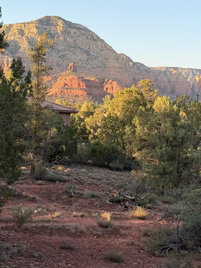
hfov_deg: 18.2
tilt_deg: +3.1
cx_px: 167
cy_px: 113
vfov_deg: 24.4
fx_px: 619
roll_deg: -3.3
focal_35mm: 80
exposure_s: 1/652
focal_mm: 6.76
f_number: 1.78
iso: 64
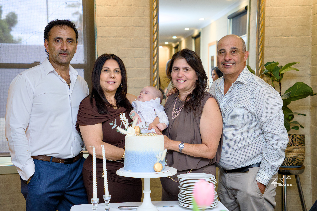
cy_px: 106
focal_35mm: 53
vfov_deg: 25.3
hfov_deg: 37.3
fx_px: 470
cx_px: 158
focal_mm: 35.6
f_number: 2.8
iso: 500
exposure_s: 1/160
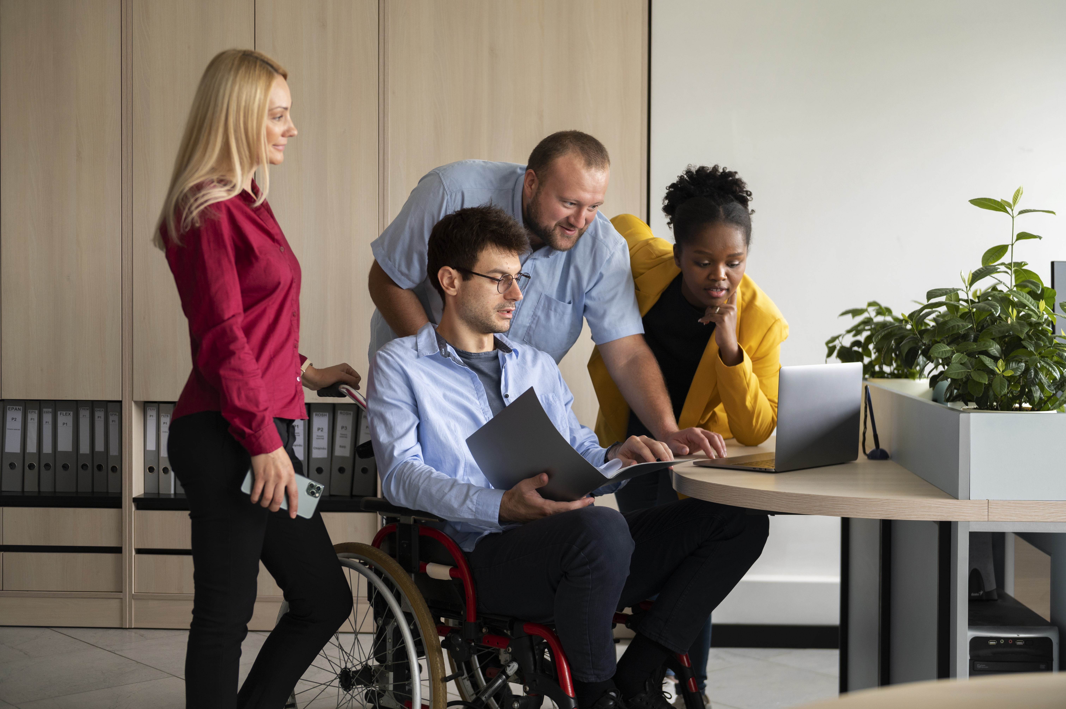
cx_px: 533
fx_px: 1480
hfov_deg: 39.6
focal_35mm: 50
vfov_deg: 27.0
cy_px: 354
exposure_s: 1/100
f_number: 3.2
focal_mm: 50
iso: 400
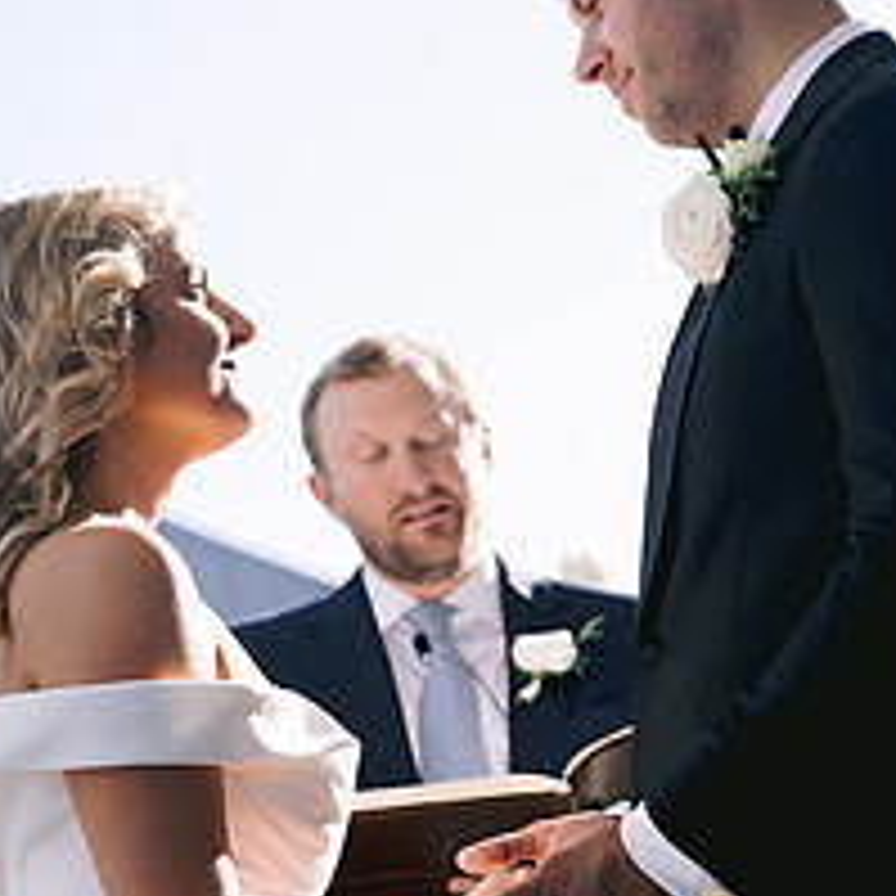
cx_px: 828
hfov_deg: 13.9
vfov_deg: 14.1
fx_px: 3631
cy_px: 471
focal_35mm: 124
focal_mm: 50
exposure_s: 1/1600
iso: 200
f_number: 2.8
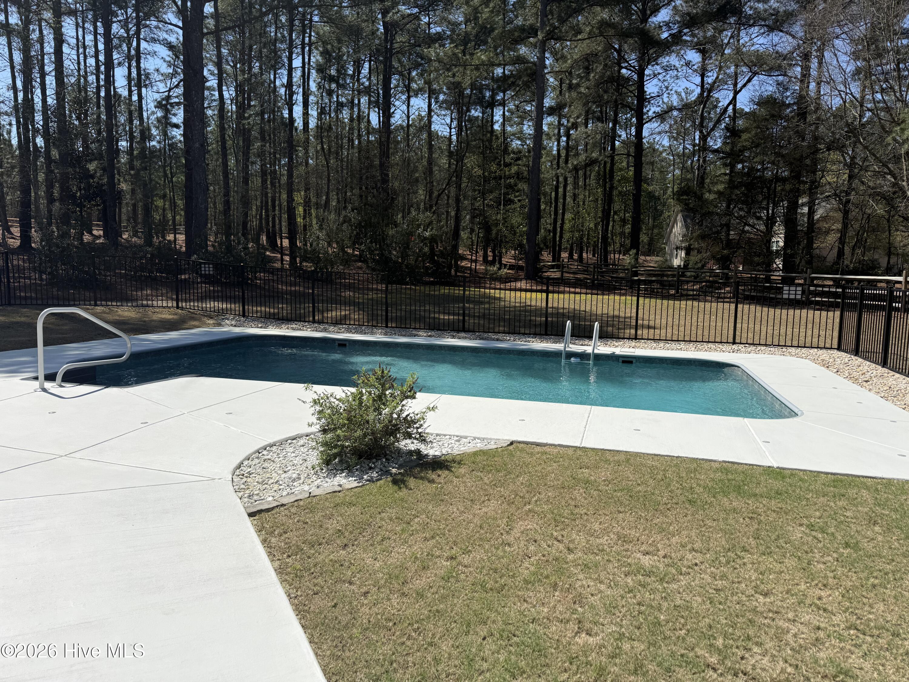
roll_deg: -1.0
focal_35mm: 24
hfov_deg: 71.6
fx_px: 630
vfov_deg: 56.8
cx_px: 454
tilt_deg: -6.4
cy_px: 341
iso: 80
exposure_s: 1/6173
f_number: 1.78
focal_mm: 6.76
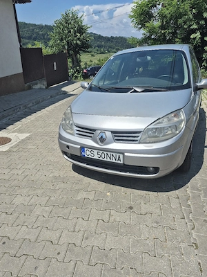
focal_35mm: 23
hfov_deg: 58.9
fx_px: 183
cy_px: 138
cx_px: 104
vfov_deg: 73.9
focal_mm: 5.4
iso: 25
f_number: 1.8
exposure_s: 1/5000
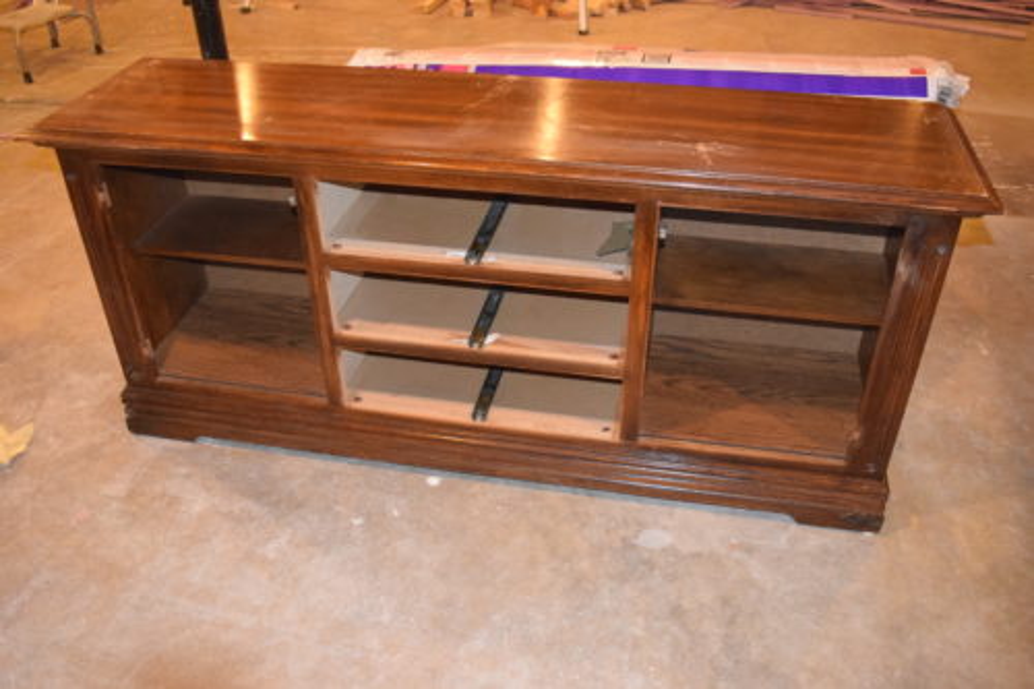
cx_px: 517
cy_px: 344
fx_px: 947
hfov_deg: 57.2
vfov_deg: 39.9
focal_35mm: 33
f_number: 4.5
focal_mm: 22
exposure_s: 1/100
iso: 6400
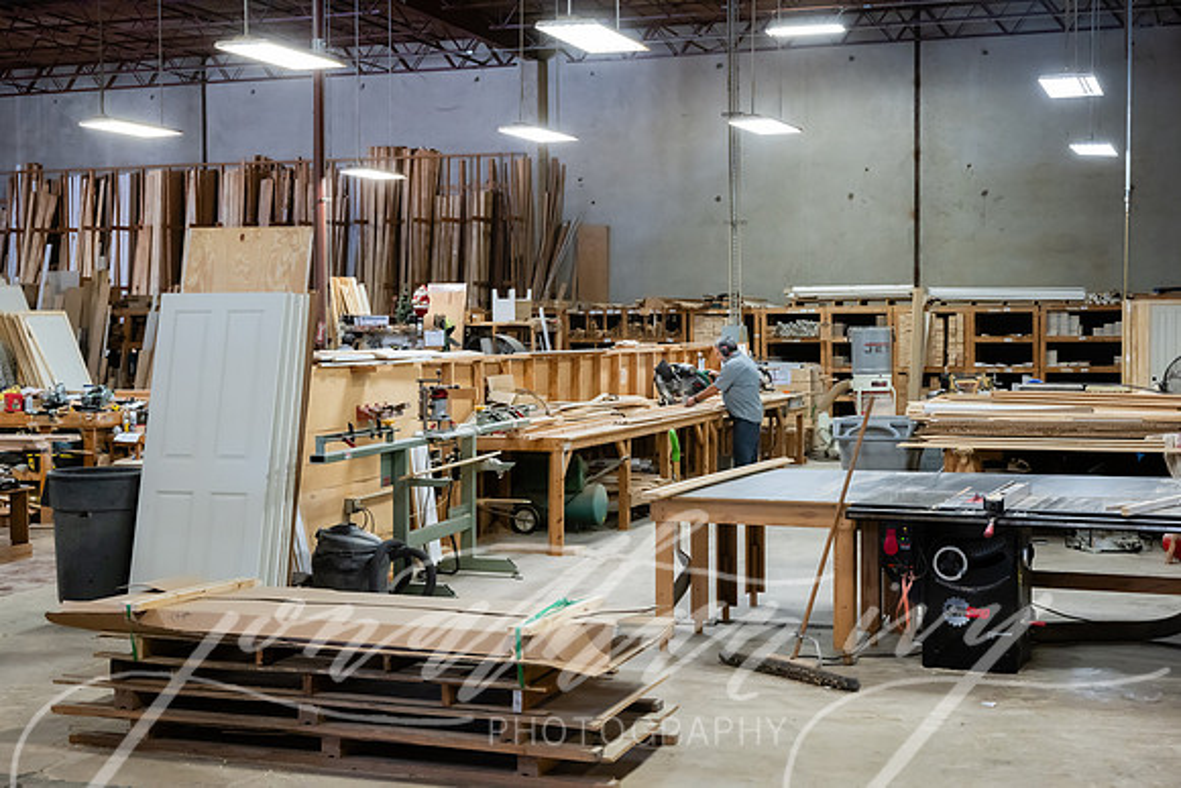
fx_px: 1641
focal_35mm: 50
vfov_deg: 27.0
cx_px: 590
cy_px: 394
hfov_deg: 39.6
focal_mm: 50
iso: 3200
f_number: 8
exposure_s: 1/60
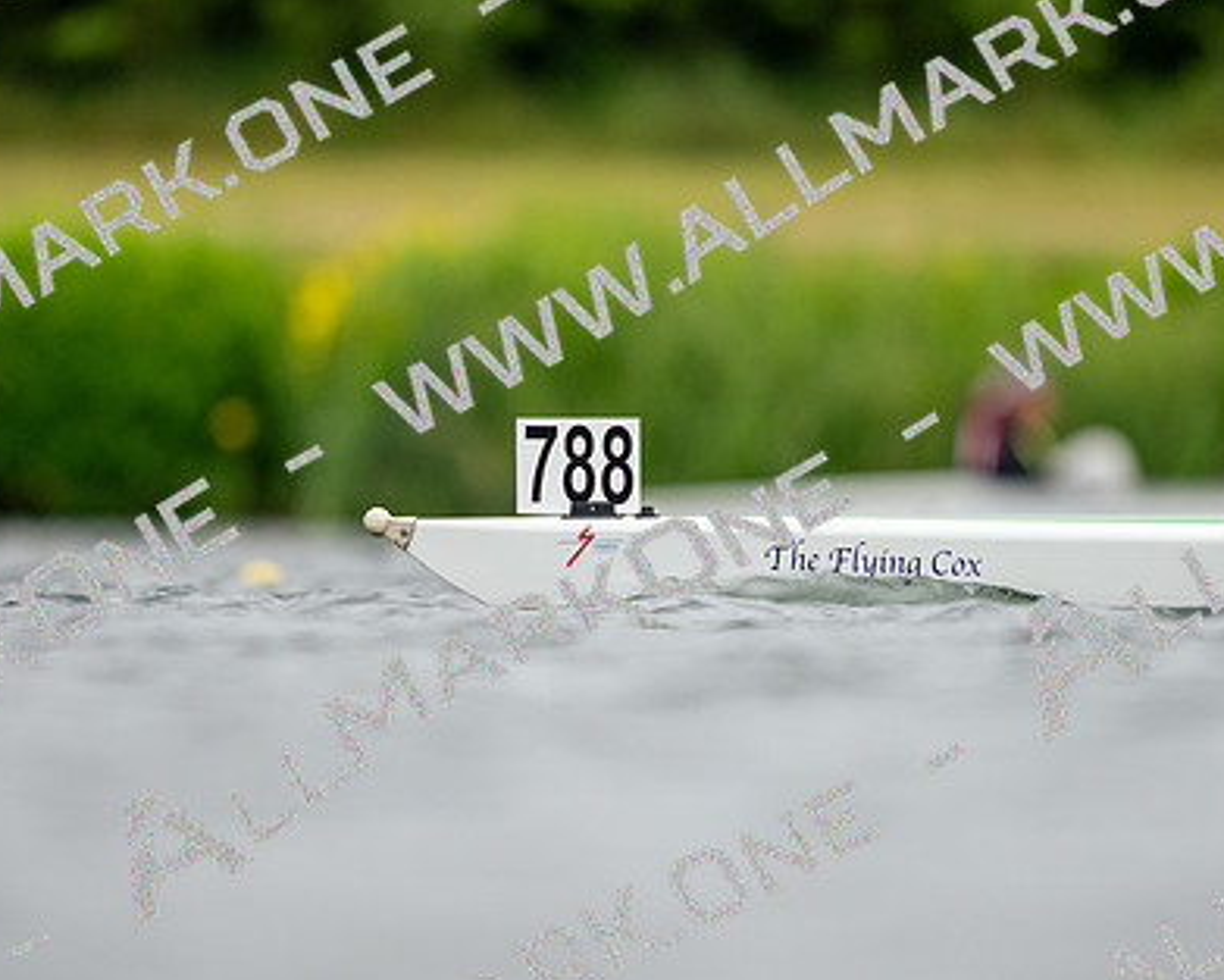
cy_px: 443
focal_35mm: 836
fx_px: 30292
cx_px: 761
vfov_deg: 1.9
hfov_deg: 2.3
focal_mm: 400
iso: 500
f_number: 2.8
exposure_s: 1/2000
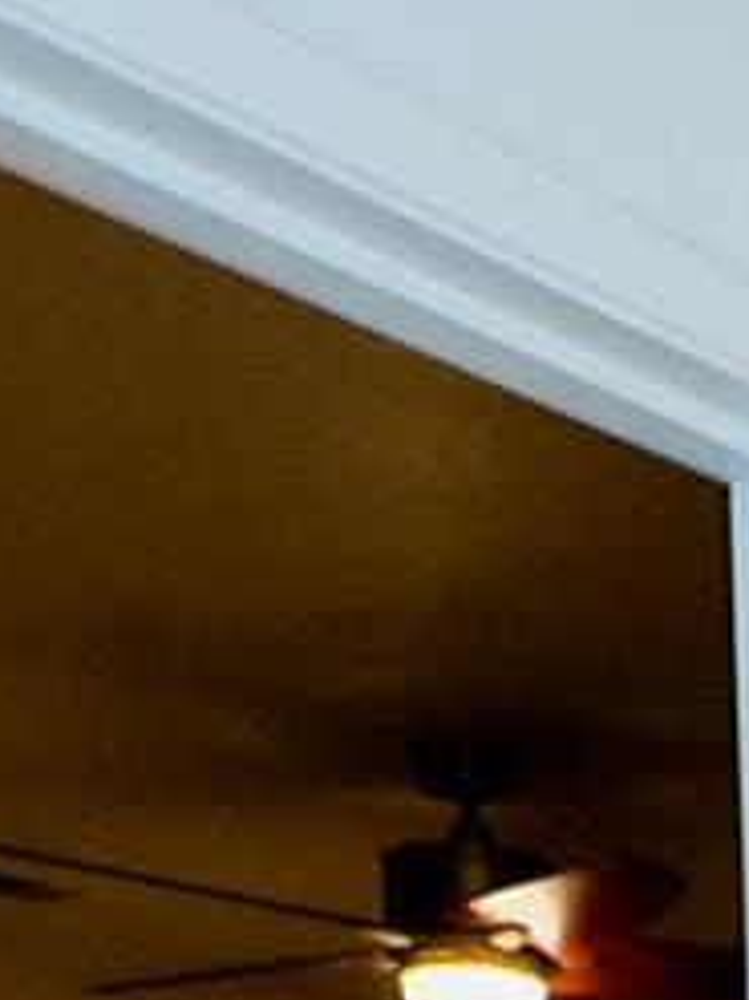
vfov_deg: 18.0
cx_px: 1192
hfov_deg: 15.7
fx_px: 2454
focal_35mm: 85
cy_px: 1834
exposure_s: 1/120
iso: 200
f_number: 2.2
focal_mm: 2.22
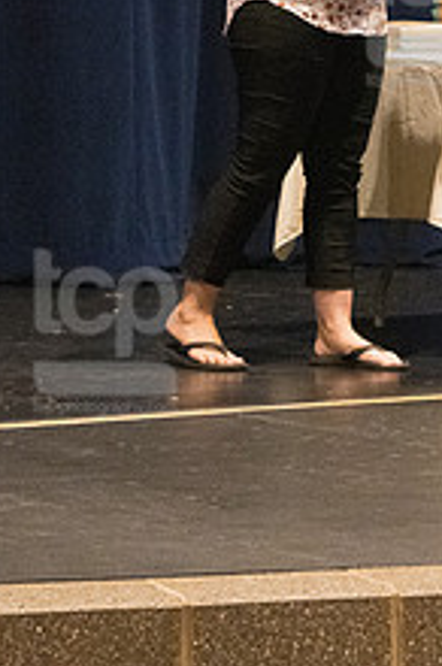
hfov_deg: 3.7
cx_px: 437
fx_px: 6817
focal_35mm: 369
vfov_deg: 5.6
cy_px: 3
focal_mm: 120
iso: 8000
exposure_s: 1/250
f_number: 4.5
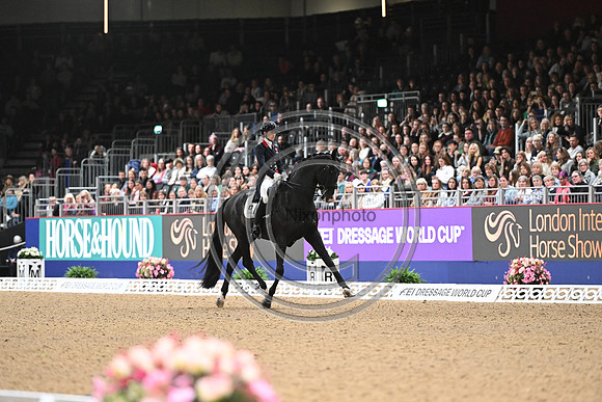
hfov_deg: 10.3
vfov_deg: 6.9
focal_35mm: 200
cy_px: 201
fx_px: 3345
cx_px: 301
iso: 6400
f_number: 3.5
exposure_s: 1/800
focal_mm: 200
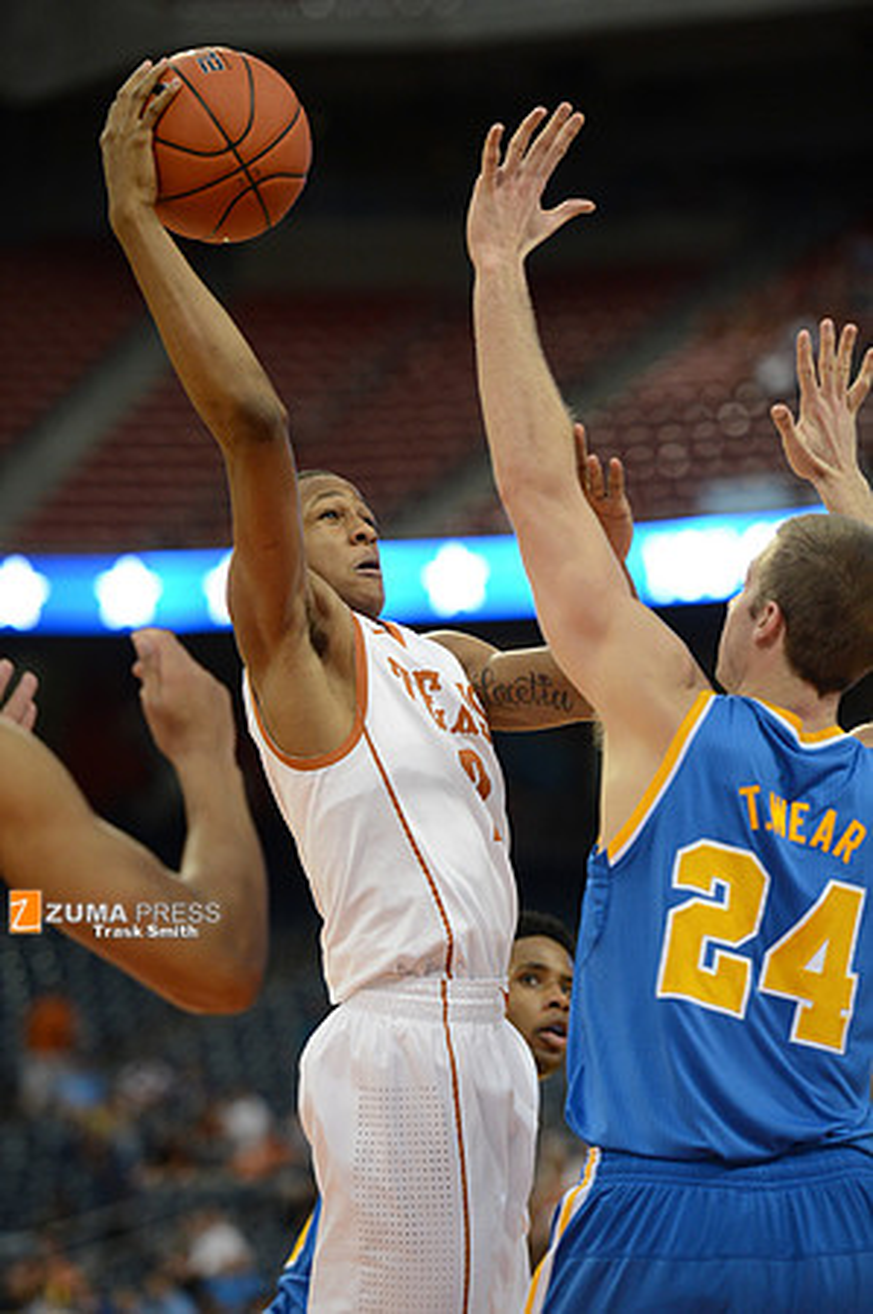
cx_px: 436
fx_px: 5468
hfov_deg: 9.1
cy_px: 657
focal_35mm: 150
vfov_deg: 13.7
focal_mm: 150
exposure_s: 1/1600
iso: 3200
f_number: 2.8
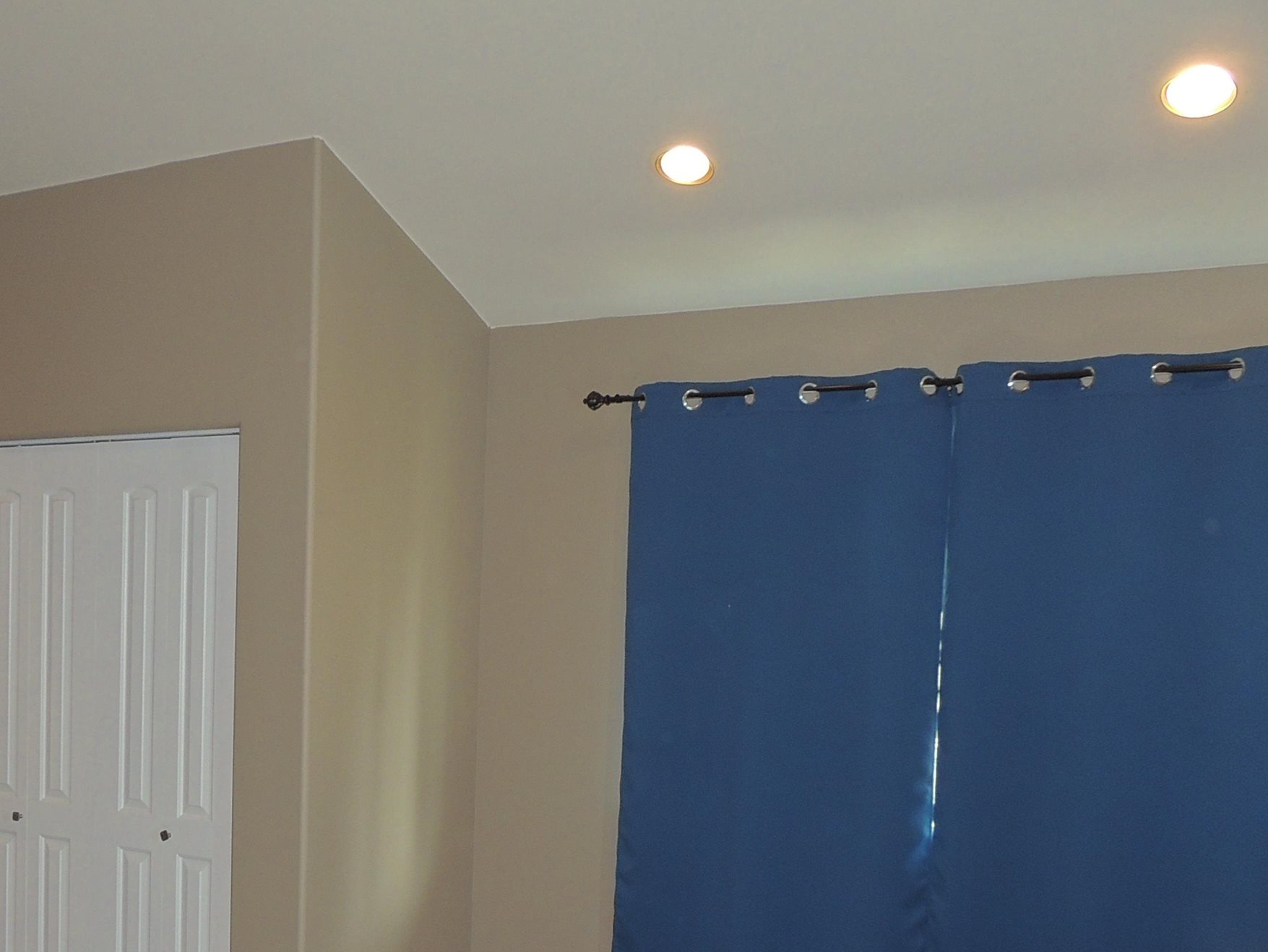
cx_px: 393
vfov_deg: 33.8
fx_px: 1539
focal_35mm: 42
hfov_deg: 44.0
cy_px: 692
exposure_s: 1/30
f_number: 3
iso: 200
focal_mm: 4.3
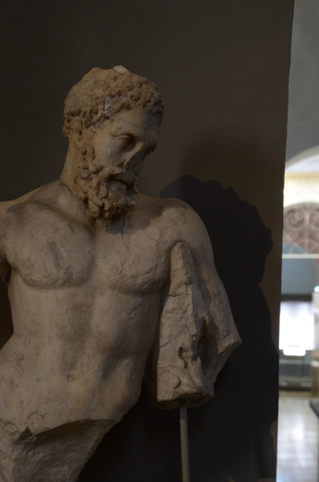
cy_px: 313
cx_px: 115
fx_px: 917
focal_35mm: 69
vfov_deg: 29.3
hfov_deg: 19.7
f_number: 4.5
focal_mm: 35
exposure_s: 1/13
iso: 1000
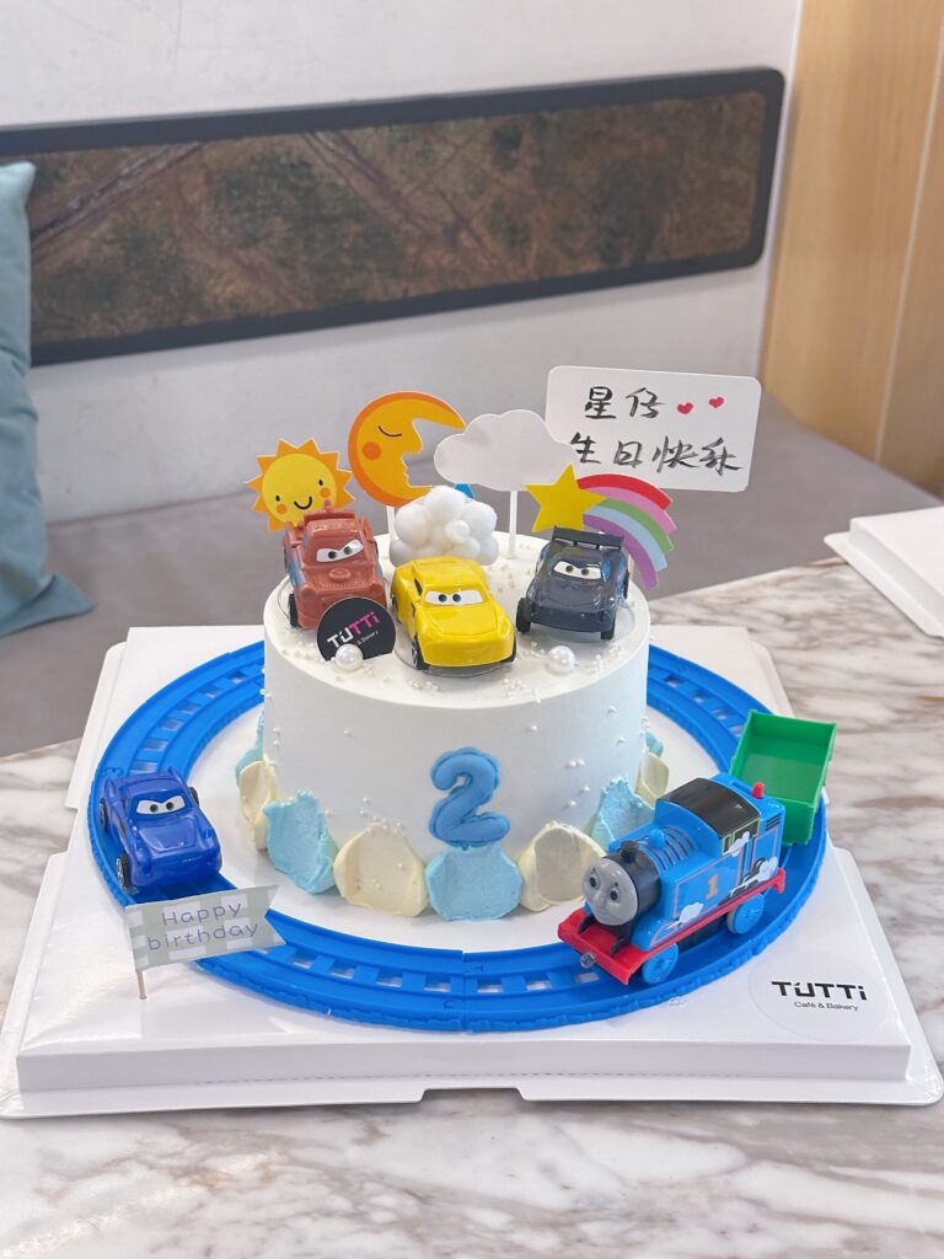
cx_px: 472
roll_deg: -1.7
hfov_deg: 30.3
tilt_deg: -27.5
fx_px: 1745
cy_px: 630
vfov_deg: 39.7
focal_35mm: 48
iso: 200
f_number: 1.78
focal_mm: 6.86
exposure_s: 1/50
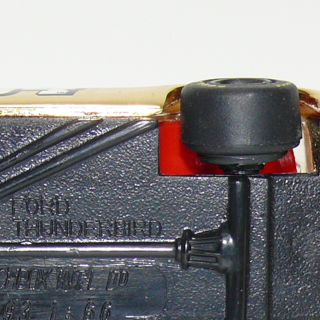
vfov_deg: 6.4
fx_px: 2855
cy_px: 265
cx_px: 31
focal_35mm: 273
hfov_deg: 6.4
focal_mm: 13.8
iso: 100
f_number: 4
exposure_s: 1/30
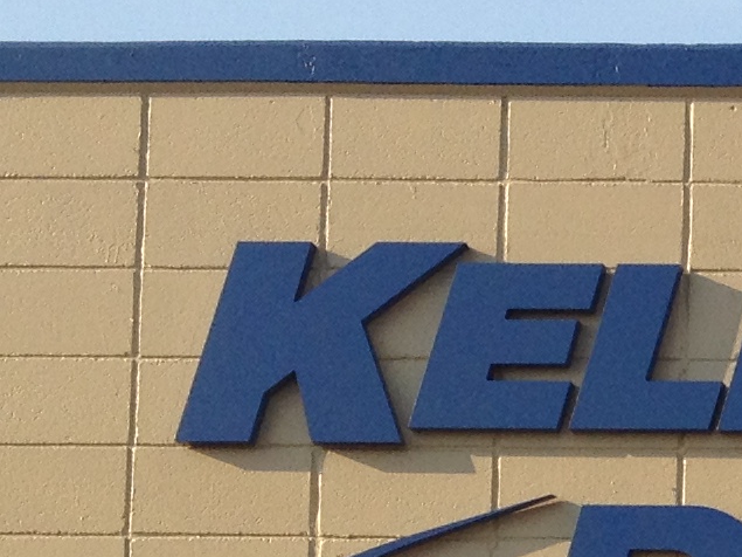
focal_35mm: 180
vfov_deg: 8.1
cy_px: 828
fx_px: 3858
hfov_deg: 10.4
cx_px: 1290
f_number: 2.4
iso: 64
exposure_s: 1/1242
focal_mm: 4.28
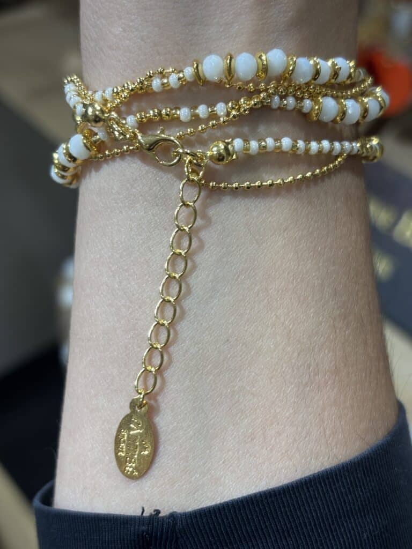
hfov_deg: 28.0
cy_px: 274
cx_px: 206
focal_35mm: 52
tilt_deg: -42.7
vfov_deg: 36.8
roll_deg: +0.7
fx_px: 825
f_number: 1.6
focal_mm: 5.96
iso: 25
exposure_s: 1/50
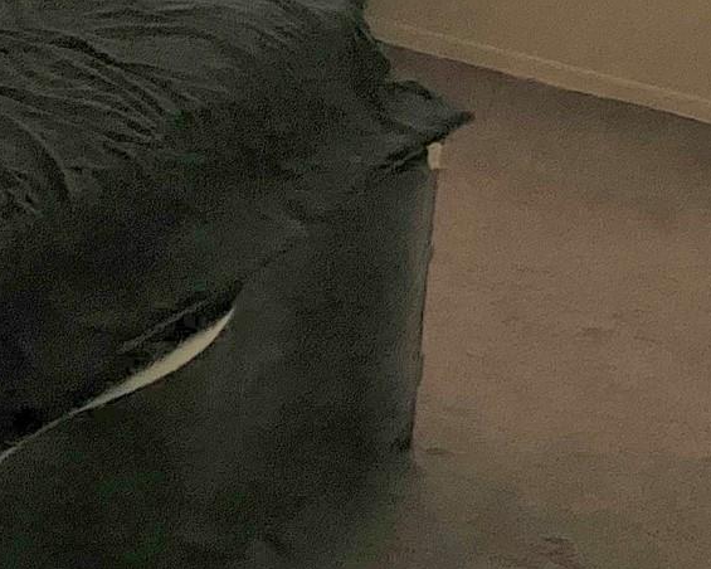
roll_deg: -0.4
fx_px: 1936
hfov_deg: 17.9
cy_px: -334
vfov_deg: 15.2
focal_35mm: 92
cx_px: -449
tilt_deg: -13.0
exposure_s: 1/50
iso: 500
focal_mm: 4.25
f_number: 1.8
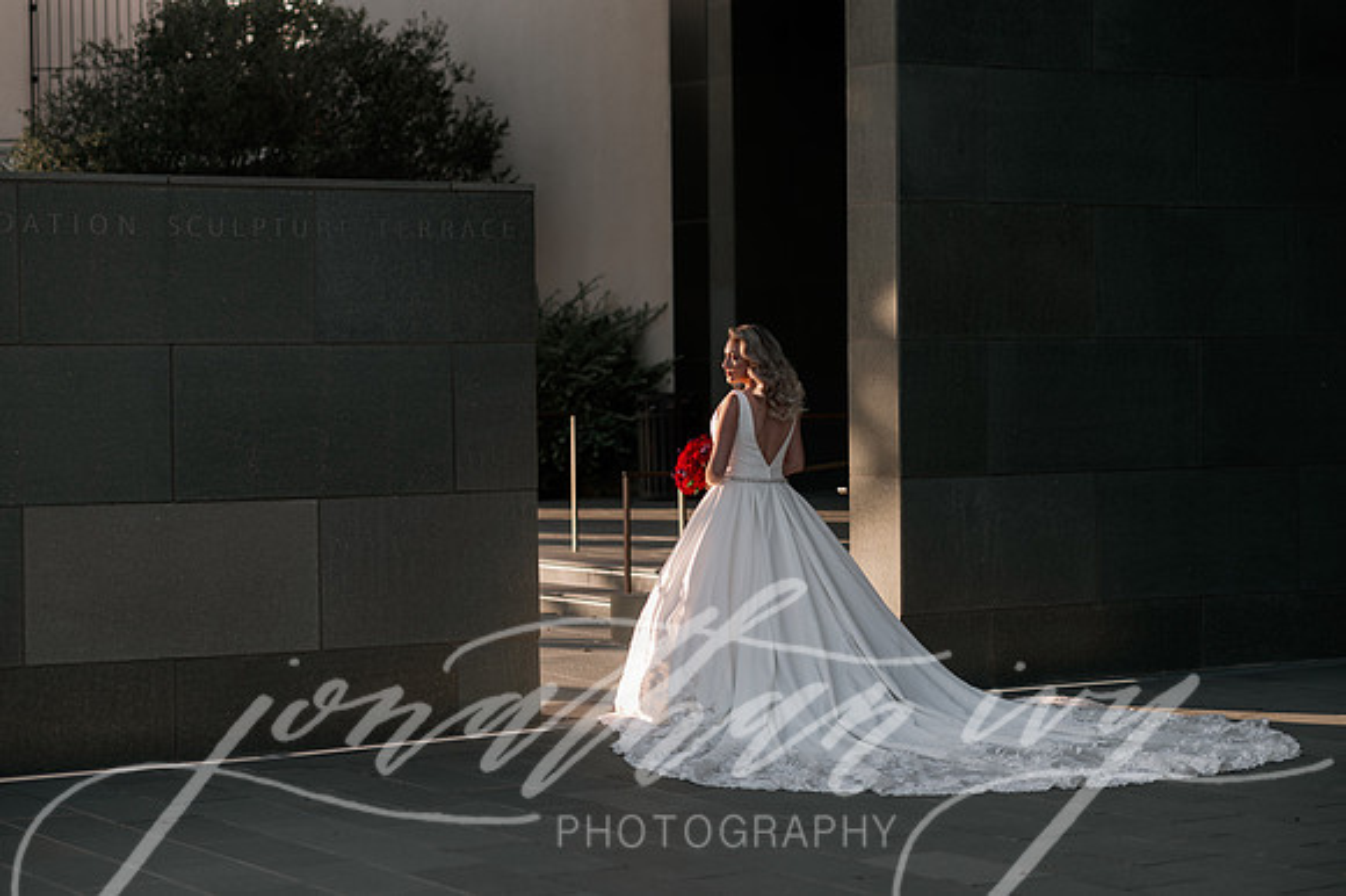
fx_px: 3176
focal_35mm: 85
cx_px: 673
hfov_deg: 23.9
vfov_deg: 16.1
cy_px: 448
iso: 50
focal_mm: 85
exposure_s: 1/400
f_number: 2.5
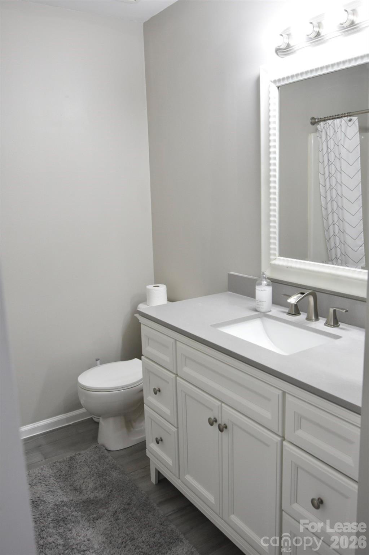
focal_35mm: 30
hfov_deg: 43.6
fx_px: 462
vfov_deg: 61.9
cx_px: 184
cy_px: 278
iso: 1000
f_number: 5
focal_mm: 20
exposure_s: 1/100
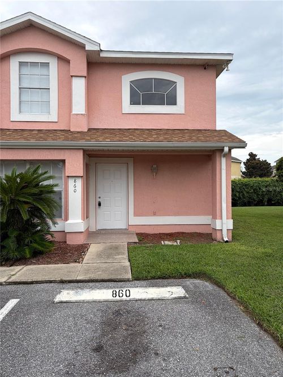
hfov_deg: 53.0
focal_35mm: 26
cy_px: 188
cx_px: 142
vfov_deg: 67.3
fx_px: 284
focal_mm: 5.96
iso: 50
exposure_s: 1/1848
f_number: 1.6
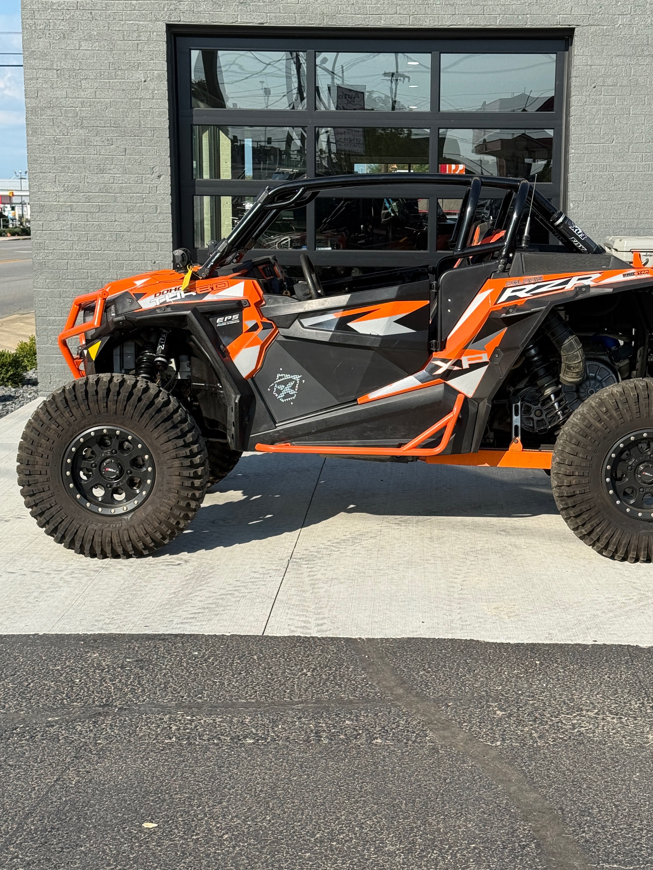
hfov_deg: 24.4
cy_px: 459
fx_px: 1509
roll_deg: -1.5
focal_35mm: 60
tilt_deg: -9.0
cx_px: 391
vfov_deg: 32.2
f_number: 1.78
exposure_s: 1/3378
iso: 64
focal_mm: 6.76
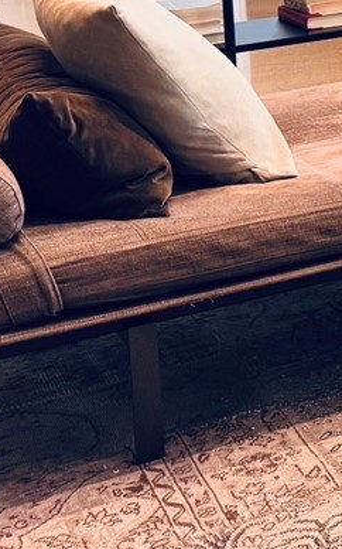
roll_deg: +1.3
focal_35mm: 105
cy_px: -181
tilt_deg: -4.8
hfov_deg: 9.6
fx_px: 1568
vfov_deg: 18.4
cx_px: 1025
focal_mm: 6.76
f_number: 1.78
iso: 160
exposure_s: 1/60
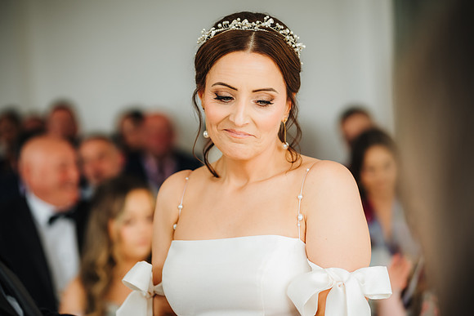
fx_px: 1119
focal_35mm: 85
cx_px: 237
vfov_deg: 16.1
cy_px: 158
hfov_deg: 23.9
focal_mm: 85
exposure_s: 1/200
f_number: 2.2
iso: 500
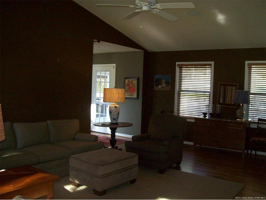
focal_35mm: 36
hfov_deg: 51.4
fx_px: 277
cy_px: 100
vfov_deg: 39.7
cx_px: 133
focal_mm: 6
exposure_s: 1/64
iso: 200
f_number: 2.7
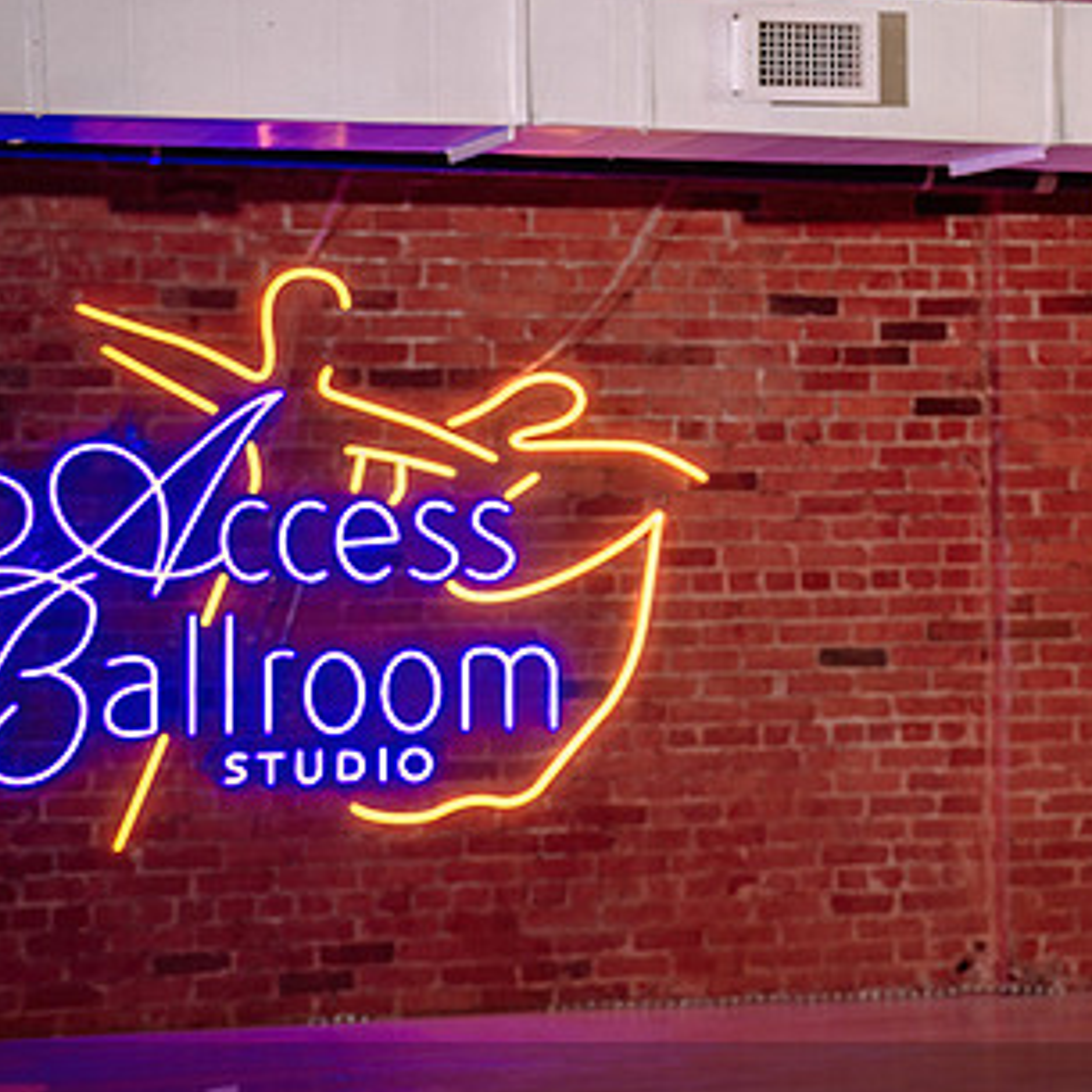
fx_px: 3712
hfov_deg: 16.6
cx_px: 902
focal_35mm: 104
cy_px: 516
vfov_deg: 16.7
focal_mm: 43
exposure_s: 1/250
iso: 500
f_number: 2
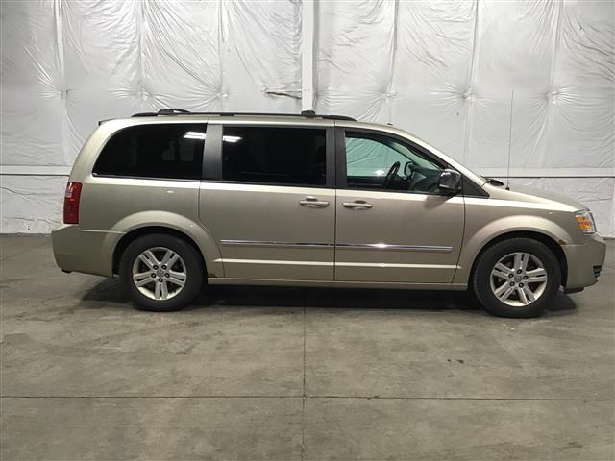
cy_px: 230
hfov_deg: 58.4
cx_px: 308
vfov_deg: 45.4
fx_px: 551
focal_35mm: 31
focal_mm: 3.3
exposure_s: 1/30
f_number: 2.4
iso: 64
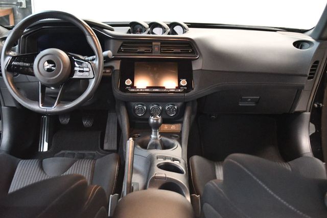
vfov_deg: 31.2
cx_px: 164
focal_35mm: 43
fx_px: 390
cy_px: 109
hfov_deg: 45.5
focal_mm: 29
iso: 11400
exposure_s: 1/60
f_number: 4.5
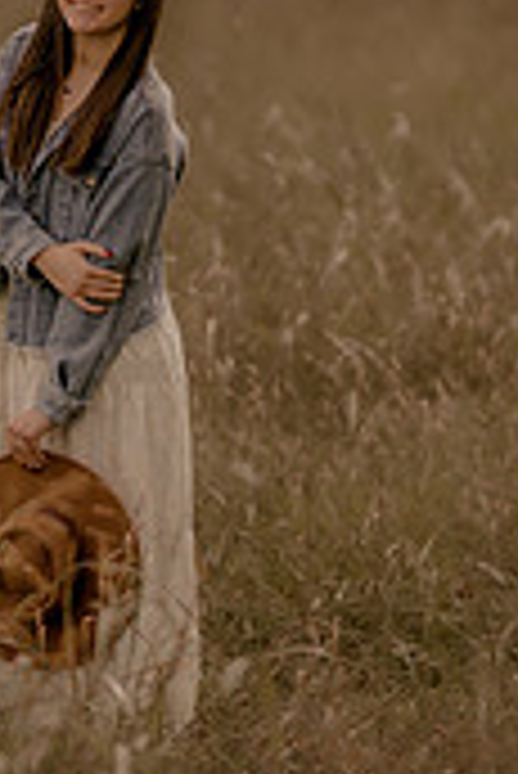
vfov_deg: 6.2
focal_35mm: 332
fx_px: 7151
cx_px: 41
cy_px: 153
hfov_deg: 4.1
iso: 200
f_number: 1.4
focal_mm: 85
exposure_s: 1/4000
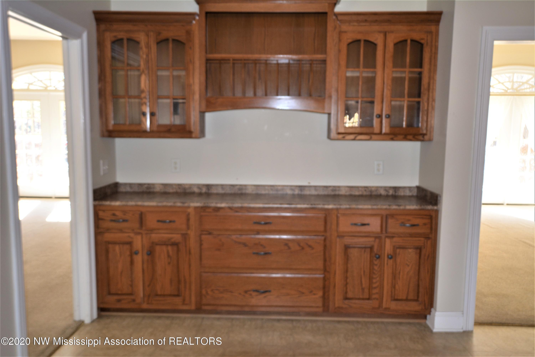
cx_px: 268
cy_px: 178
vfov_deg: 43.6
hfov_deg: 61.9
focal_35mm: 30
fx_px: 446
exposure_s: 1/60
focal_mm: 20
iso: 450
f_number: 3.5
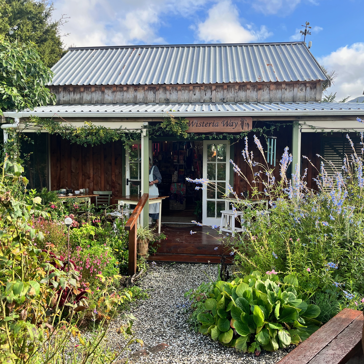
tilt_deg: -3.5
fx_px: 369
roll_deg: -0.8
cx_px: 168
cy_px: 181
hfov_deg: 52.5
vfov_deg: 52.5
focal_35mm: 31
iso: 50
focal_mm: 5.1
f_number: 1.6
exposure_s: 1/608
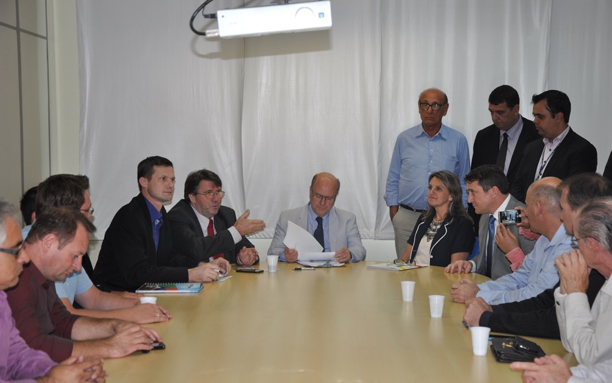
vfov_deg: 17.6
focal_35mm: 74
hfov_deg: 27.8
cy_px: 202
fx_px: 1234
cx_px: 308
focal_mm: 48
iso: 400
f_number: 4.8
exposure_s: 1/60
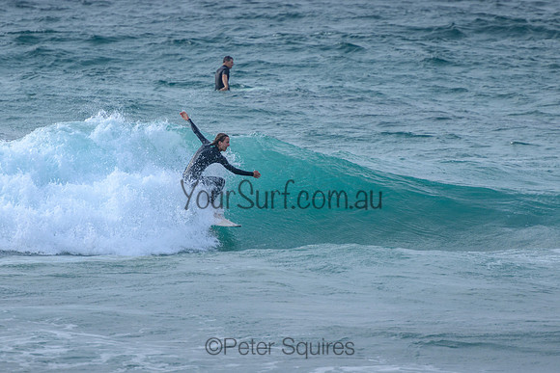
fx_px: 8562
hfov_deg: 3.7
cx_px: 258
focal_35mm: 550
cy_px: 145
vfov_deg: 2.5
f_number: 7.1
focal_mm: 400
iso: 500
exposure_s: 1/2000
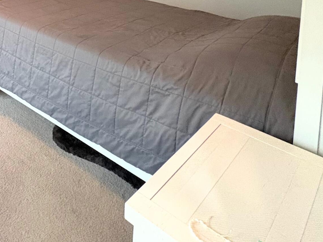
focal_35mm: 37
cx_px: -16
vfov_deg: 30.7
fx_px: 345
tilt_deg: -3.0
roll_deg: -2.3
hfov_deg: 41.8
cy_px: -69
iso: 500
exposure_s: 1/60
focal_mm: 2.22
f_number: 2.2
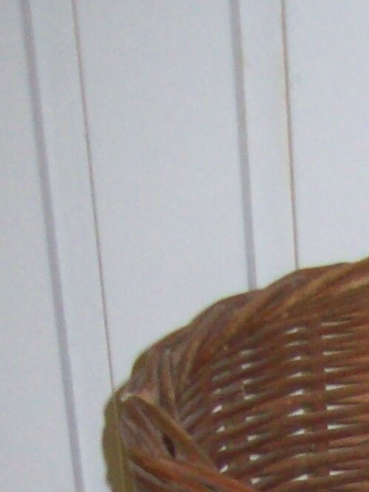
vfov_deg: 11.4
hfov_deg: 9.4
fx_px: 2202
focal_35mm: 155
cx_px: 460
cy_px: 1004
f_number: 2.7
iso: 200
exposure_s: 1/64
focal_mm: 6
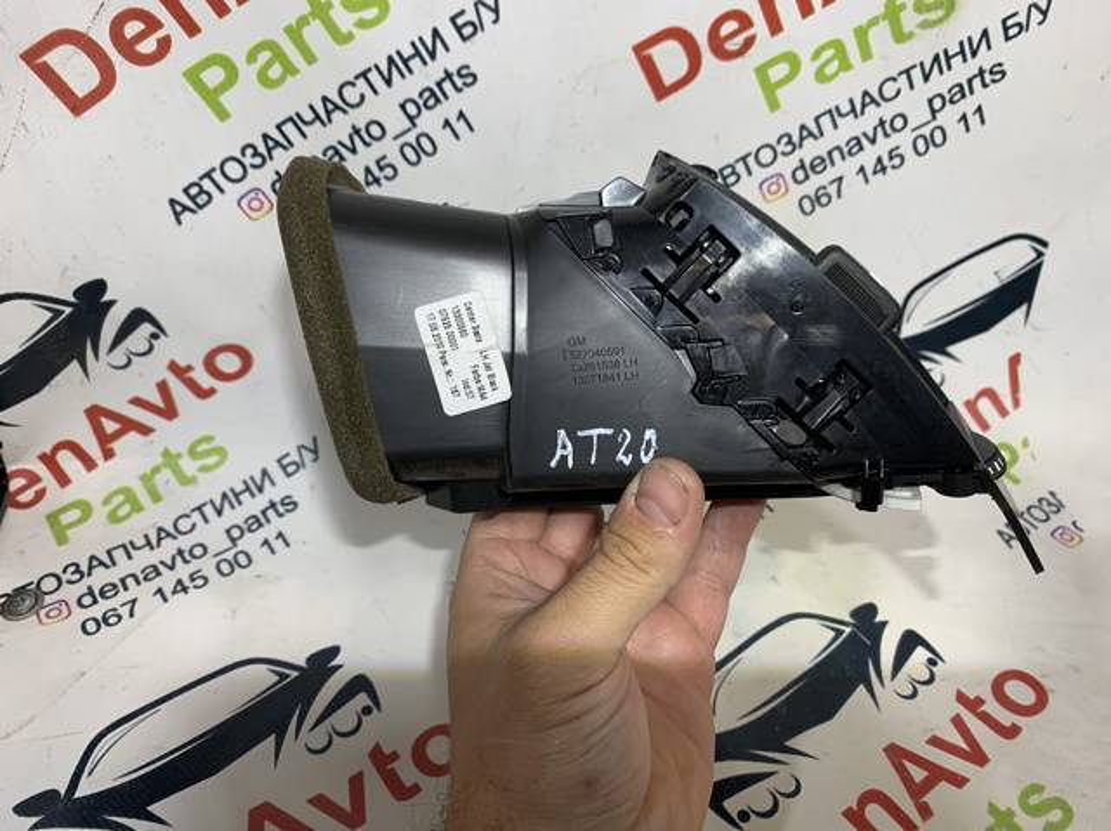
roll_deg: -2.7
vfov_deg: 53.0
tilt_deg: -36.7
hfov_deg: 67.3
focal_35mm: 26
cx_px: 556
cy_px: 416
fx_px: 834
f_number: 1.8
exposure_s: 1/105
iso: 80
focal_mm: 4.25
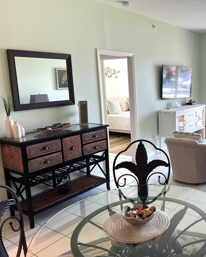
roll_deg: +1.0
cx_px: 162
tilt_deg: -10.0
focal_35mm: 34
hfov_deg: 41.7
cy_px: 128
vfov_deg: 52.8
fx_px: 259
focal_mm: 5.7
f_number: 1.5
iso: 80
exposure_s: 1/120
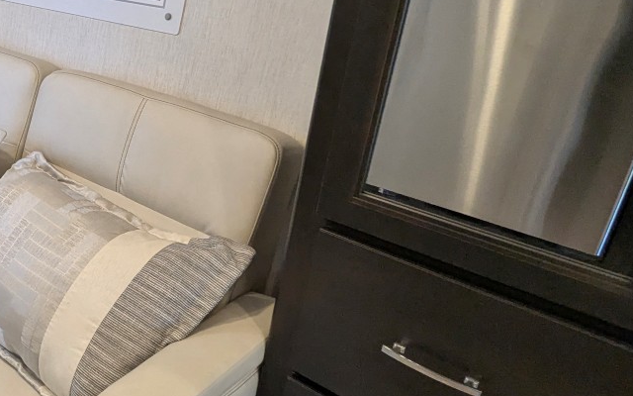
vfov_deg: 34.4
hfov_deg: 45.4
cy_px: 178
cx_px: 14
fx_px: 638
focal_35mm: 37
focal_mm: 2.35
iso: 264
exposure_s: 1/91.1
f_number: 2.2
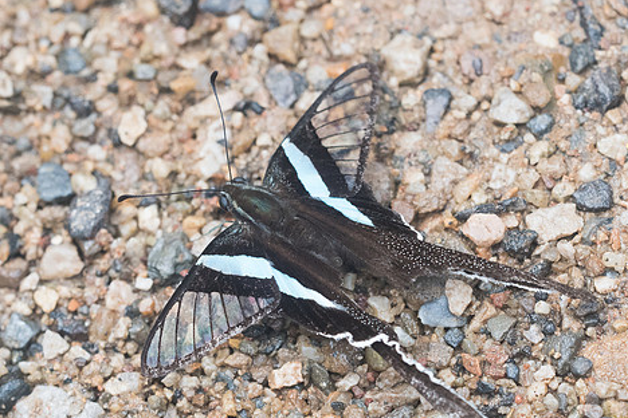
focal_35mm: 338
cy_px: 228
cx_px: 311
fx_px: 5896
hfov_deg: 6.1
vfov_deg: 4.1
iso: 1000
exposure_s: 1/400
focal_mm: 150
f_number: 6.3
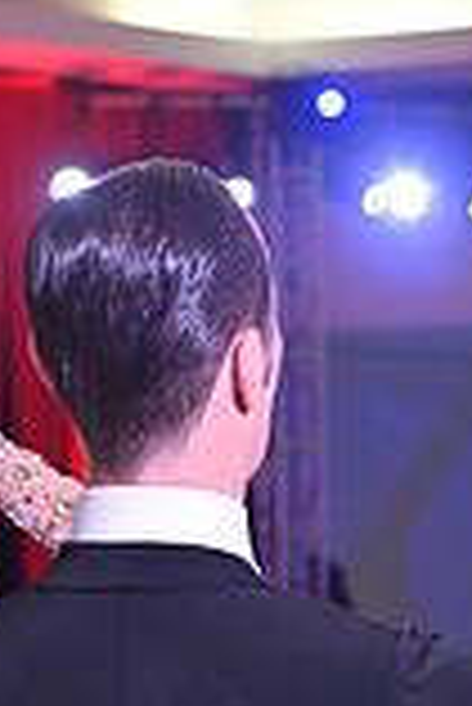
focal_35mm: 259
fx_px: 5082
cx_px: 402
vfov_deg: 7.8
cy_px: 1039
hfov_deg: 5.3
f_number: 5
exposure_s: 1/320
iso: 3200
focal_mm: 70
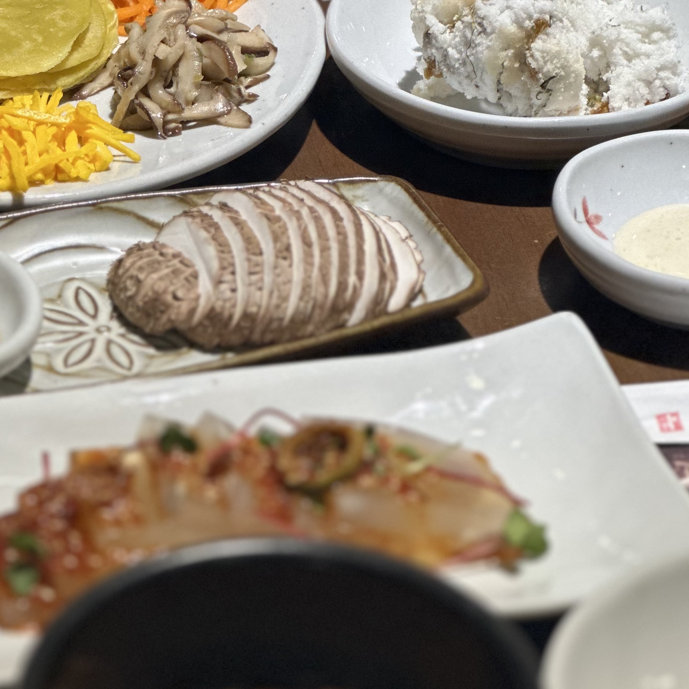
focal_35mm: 145
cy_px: 200
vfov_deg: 12.0
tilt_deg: -29.6
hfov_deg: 12.0
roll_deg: -1.9
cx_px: 213
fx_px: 3265
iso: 160
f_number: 2.8
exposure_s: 1/120
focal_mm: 9
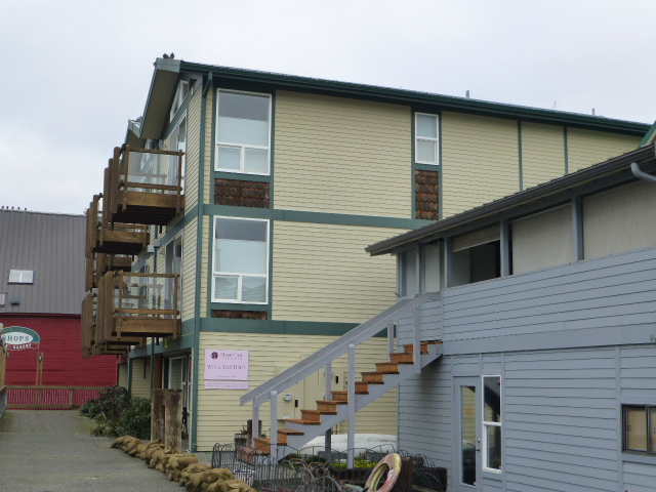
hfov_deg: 40.4
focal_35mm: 47
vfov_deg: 30.9
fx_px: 891
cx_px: 328
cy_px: 246
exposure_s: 1/250
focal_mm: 8.5
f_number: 4.2
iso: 160
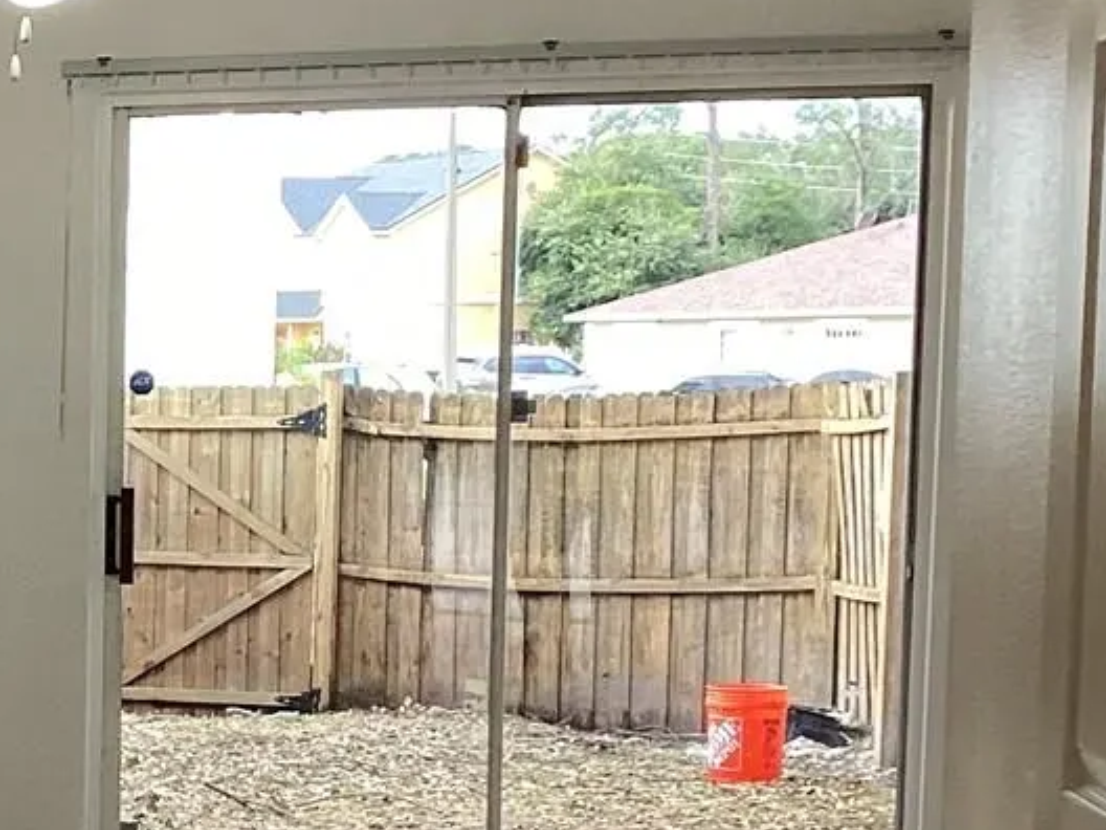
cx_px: -352
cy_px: 641
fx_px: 3003
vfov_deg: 15.6
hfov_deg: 19.2
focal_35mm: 94
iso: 80
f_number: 2.4
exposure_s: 1/60
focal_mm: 3.3
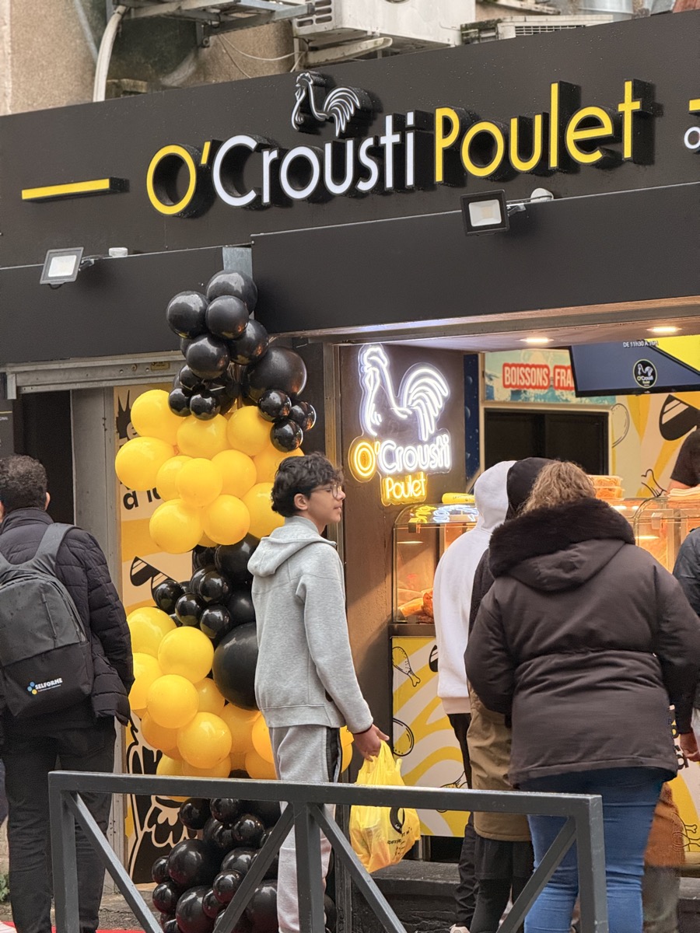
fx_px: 3235
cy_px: 466
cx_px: 350
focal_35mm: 120
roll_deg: +1.3
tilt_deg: +1.8
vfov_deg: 16.4
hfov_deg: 12.3
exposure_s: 1/60
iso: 250
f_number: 2.8
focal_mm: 15.66
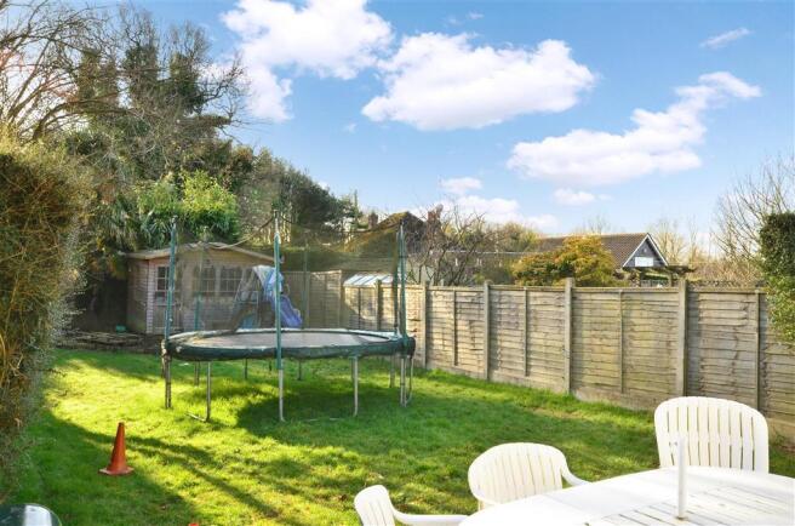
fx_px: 661
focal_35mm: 30
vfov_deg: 43.4
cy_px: 263
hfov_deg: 62.0
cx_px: 398
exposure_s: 1/60
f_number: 13
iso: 640
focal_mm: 20
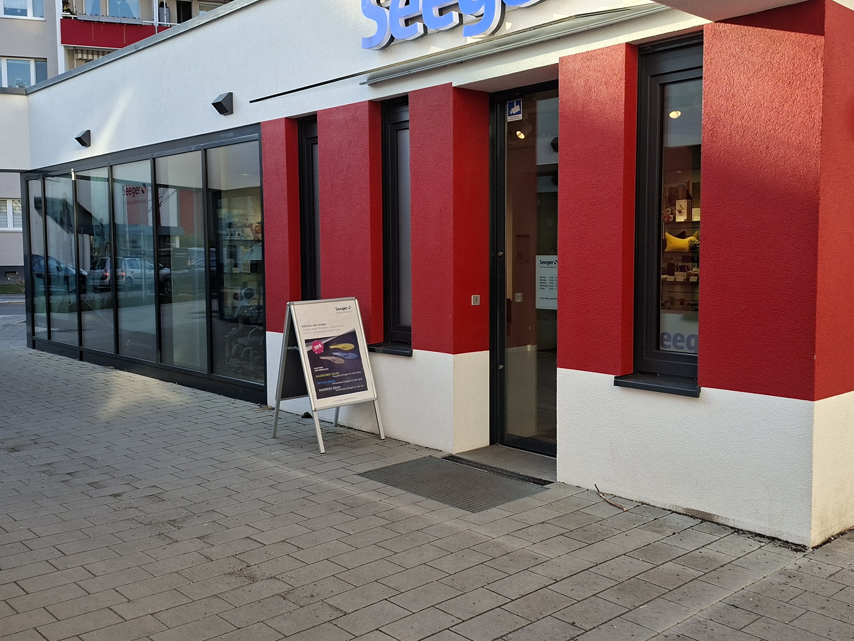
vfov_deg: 42.9
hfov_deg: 55.3
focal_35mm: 33
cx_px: 456
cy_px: 308
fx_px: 814
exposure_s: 1/577
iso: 50
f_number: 1.8
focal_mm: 5.54
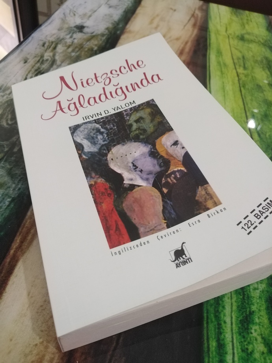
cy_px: 182
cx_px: 136
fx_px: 272
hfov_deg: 53.1
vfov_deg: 67.3
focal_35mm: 26
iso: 417
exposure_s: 1/20
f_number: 1.8
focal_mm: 3.62
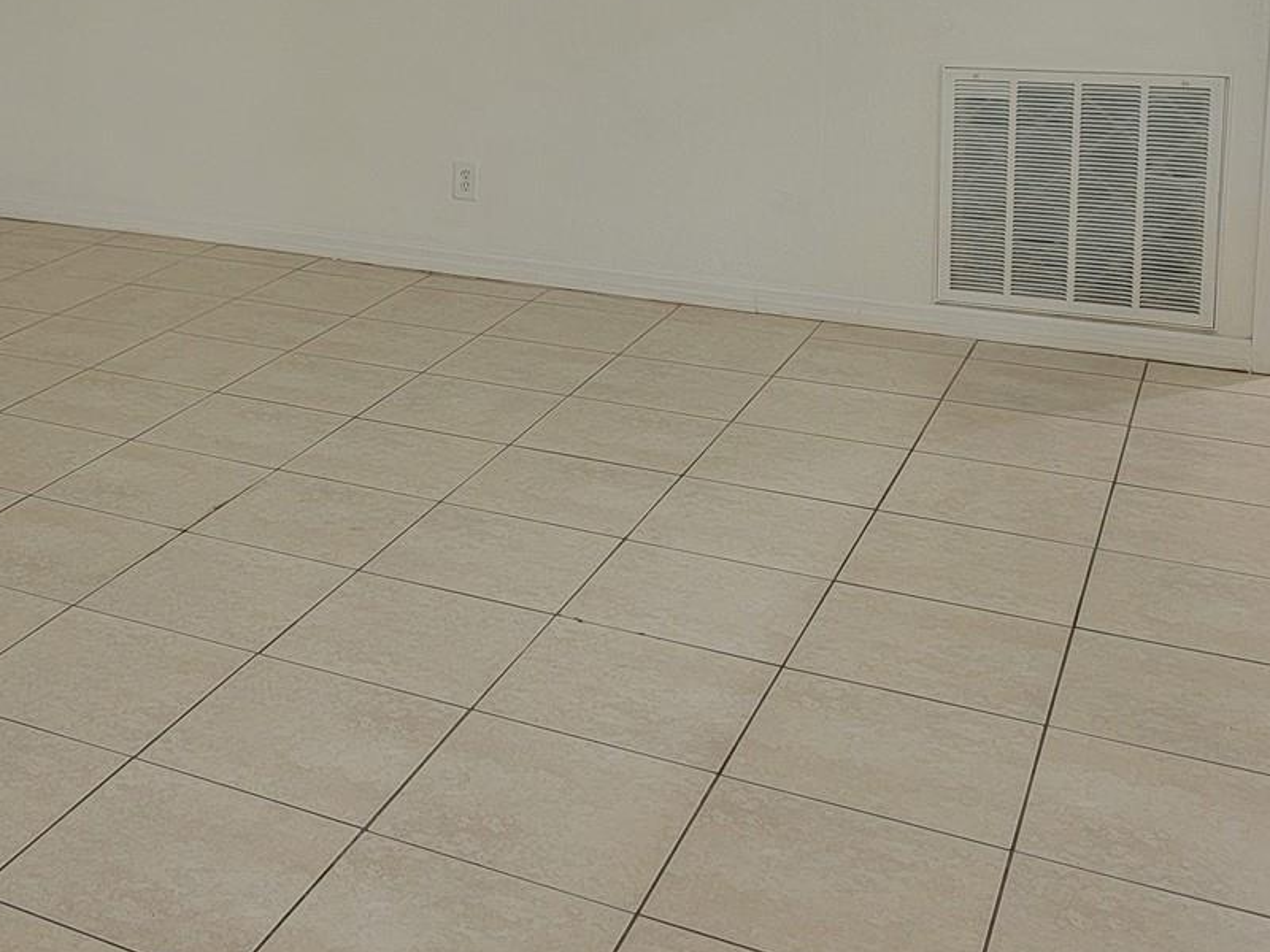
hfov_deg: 37.3
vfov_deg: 29.0
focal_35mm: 48
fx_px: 1761
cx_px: 152
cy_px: 92
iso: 200
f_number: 1.8
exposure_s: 1/60
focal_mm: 6.7
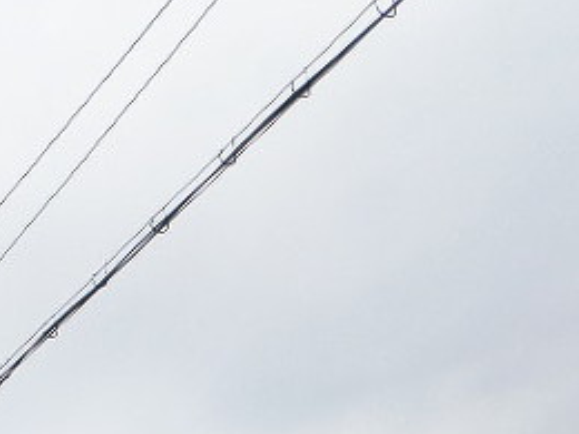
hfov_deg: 21.1
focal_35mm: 91
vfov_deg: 14.6
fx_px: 1522
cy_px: 728
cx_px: 68
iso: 80
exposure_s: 1/250
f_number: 2.5
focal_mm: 4.5
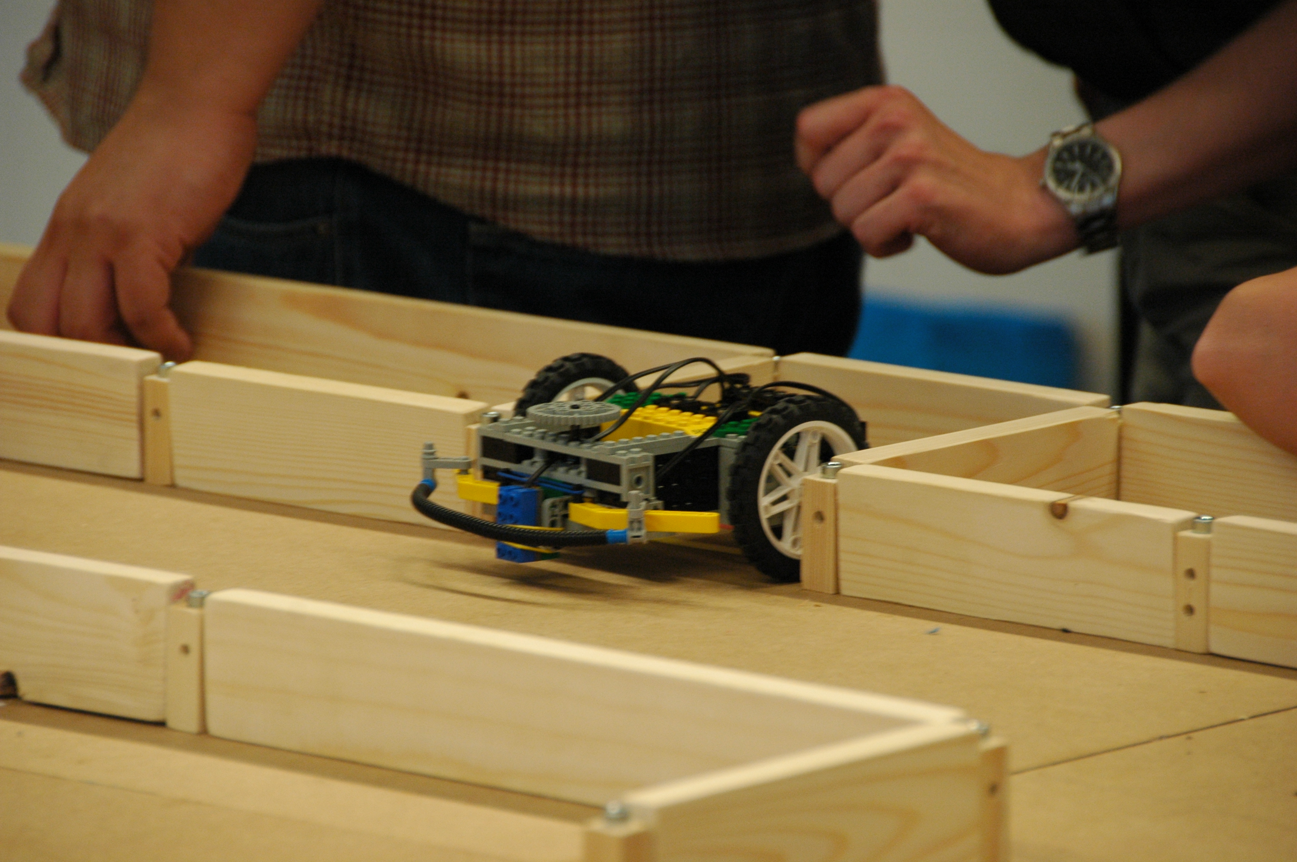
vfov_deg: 4.6
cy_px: 431
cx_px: 648
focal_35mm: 300
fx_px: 10799
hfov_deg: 6.9
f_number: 5.6
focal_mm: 200
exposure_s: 1/40
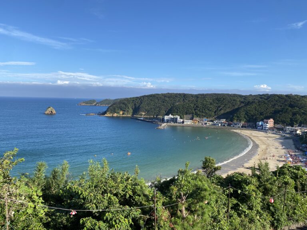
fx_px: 231
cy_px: 115
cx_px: 154
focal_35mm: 26
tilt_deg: -2.8
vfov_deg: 53.1
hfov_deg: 67.3
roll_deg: -1.1
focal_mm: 4.25
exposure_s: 1/2315
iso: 32
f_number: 1.8
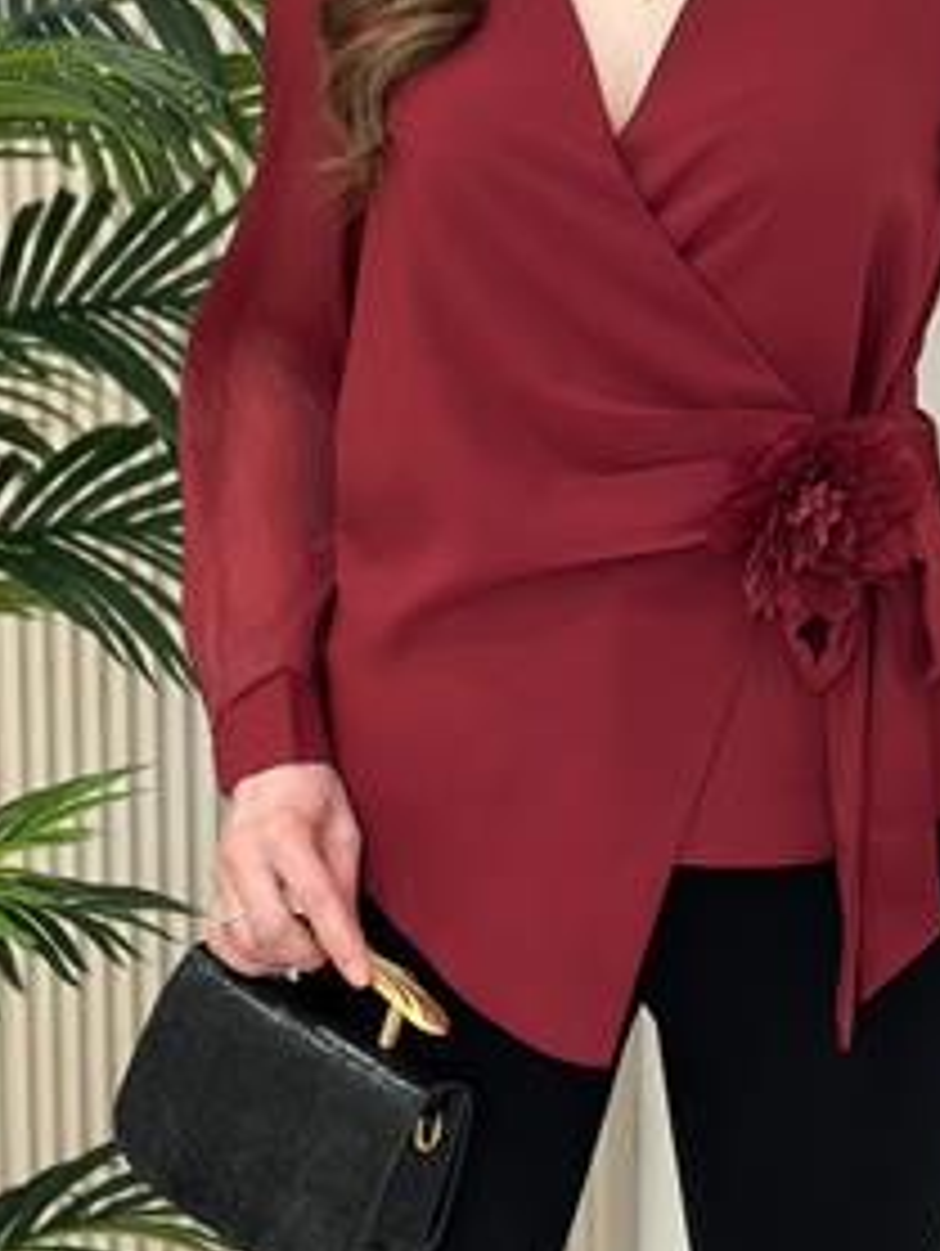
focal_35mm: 92
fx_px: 3326
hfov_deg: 16.0
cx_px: 670
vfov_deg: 21.0
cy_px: 241
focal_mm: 6.86
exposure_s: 1/130
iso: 64
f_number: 1.78
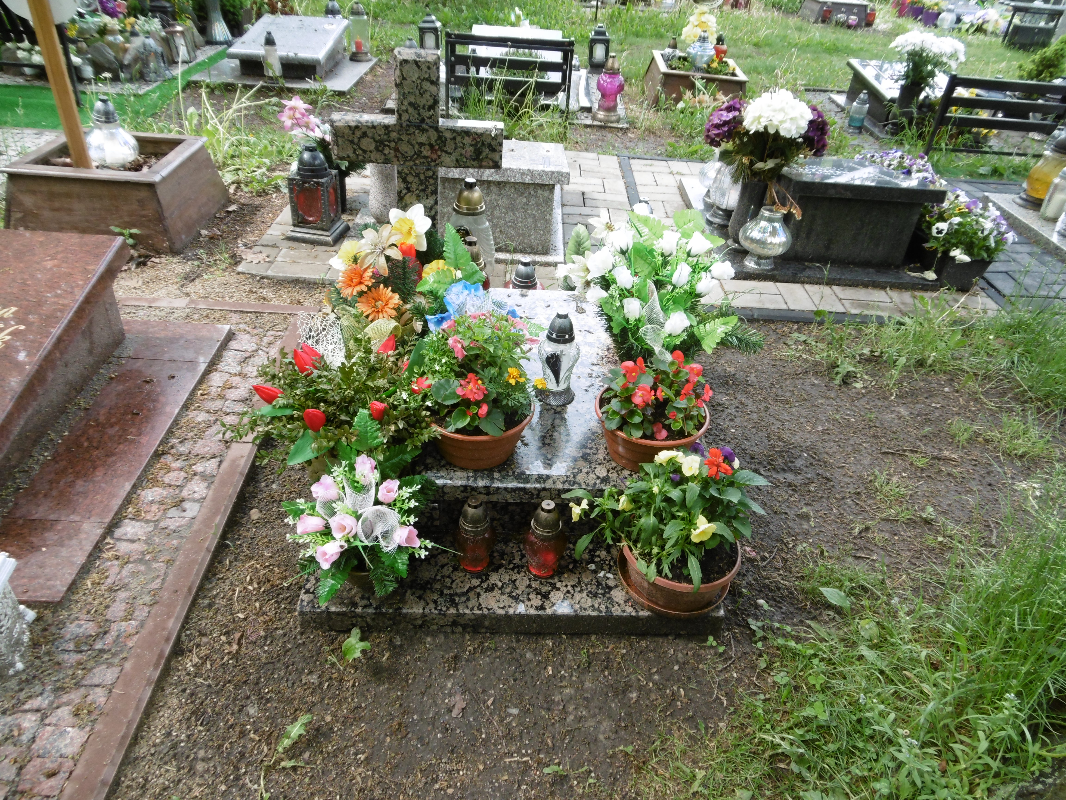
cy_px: 400
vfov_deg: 56.8
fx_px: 739
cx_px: 533
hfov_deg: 71.6
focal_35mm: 24
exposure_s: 1/125
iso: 100
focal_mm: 4.3
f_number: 3.1
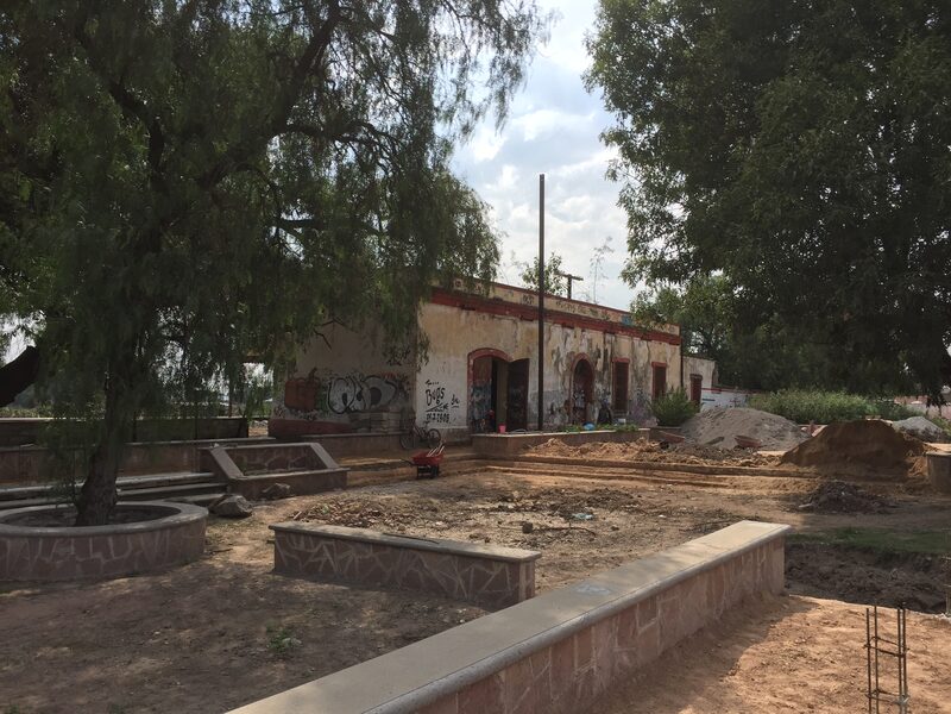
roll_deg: -0.9
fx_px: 797
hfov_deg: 61.7
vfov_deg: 48.2
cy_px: 357
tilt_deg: +4.1
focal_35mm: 29
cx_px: 476
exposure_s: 1/1721
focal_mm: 4.15
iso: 32
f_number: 2.2
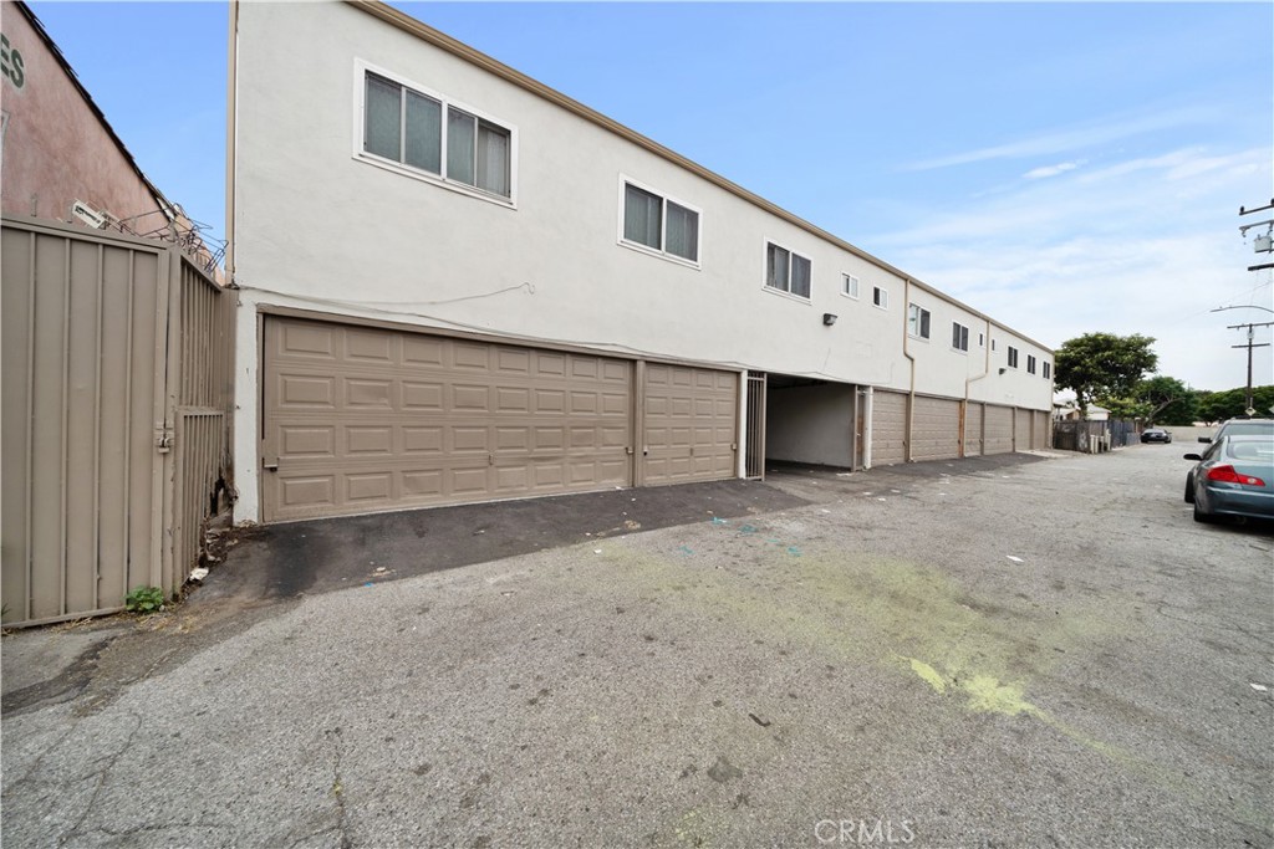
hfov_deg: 112.6
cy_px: 424
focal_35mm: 12
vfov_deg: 90.0
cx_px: 637
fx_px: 425
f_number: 8
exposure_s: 1/320
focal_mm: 12
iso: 200
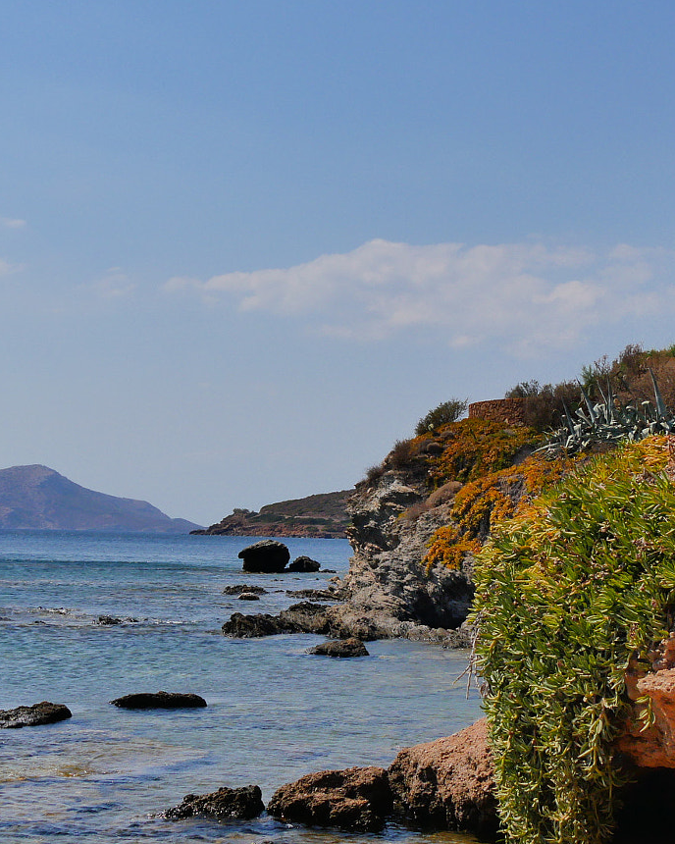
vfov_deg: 27.5
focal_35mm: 69
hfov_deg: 22.2
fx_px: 1723
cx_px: 379
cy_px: 509
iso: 800
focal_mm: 19
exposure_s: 1/800
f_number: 10
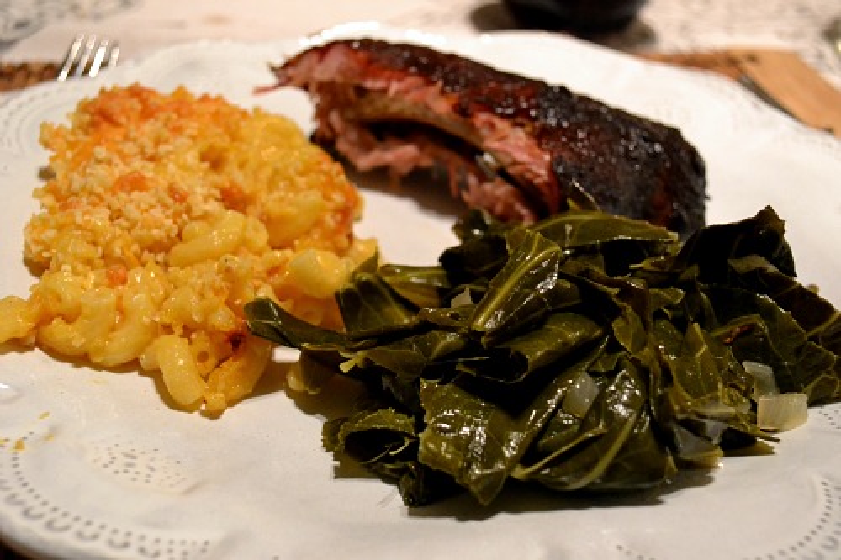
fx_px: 911
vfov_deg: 34.2
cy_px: 280
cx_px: 420
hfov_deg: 49.6
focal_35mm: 39
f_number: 4.2
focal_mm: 26
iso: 3200
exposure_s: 1/40
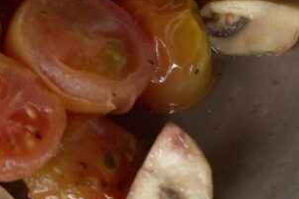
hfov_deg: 8.5
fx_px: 1961
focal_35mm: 236
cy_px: -64
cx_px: -156
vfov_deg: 5.8
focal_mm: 70
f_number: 8
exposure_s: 1/60
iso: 1250
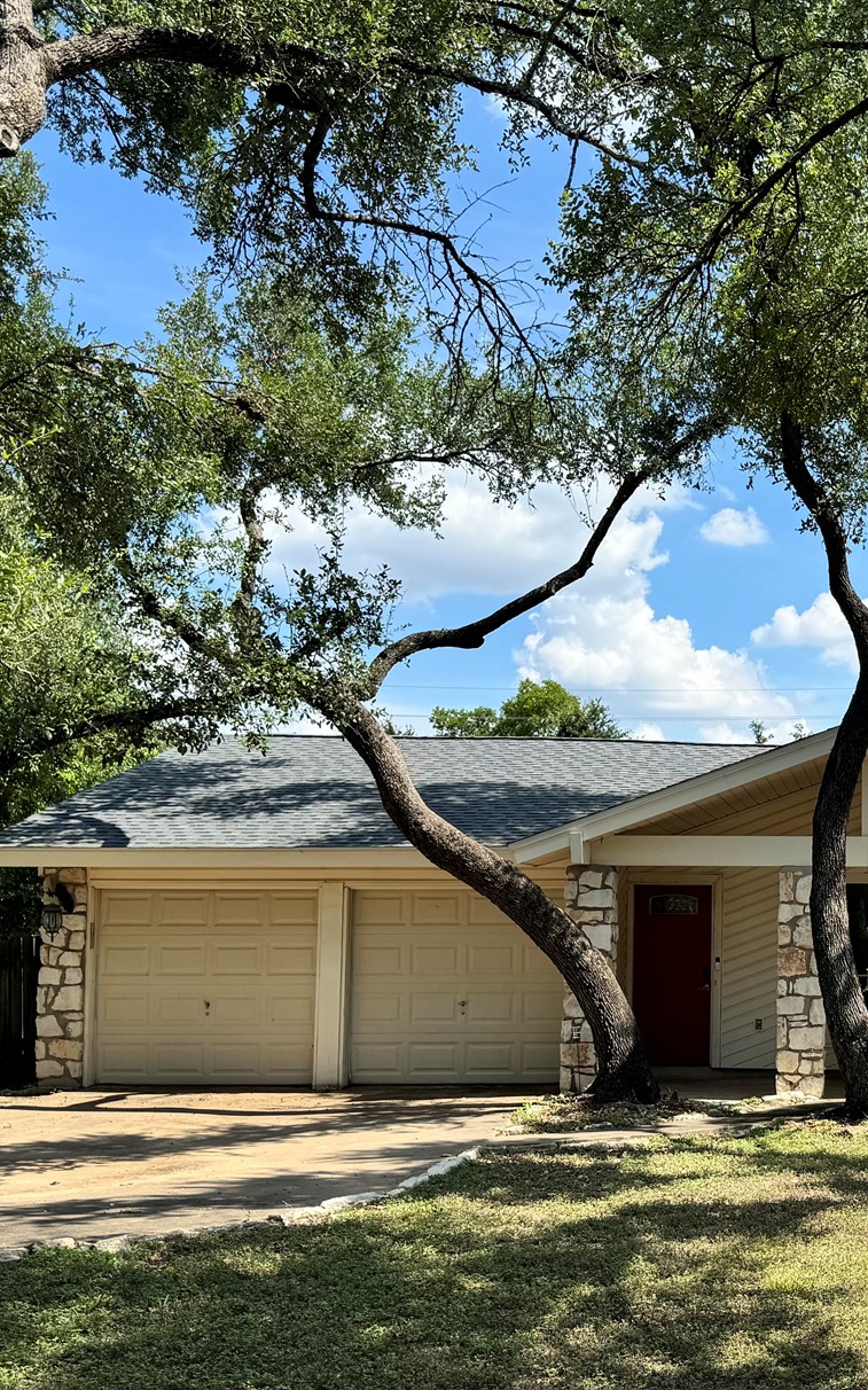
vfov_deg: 46.0
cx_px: 846
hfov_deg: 28.2
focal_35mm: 43
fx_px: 1628
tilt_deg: +2.7
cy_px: 837
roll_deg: -0.8
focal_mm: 6.76
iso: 80
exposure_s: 1/2604
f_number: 1.78
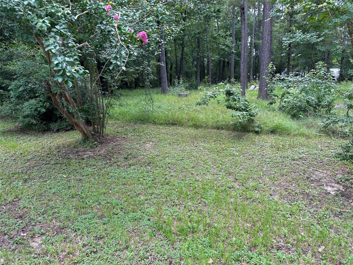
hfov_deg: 71.6
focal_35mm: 24
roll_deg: +3.0
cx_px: 176
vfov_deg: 56.8
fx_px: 245
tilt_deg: -13.0
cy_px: 132
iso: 64
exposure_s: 1/241
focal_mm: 6.86
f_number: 1.78
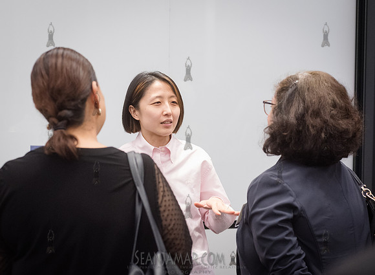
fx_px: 1040
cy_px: 131
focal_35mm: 97
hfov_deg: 20.4
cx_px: 189
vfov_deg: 15.1
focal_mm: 80
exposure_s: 1/320
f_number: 4.5
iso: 4000
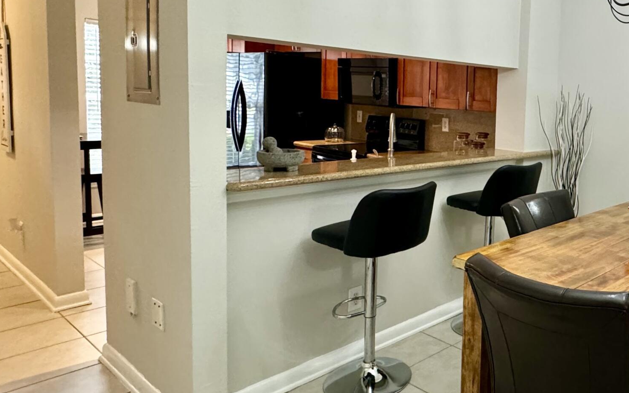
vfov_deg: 41.4
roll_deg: -3.0
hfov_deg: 55.3
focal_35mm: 30
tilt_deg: -5.8
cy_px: 139
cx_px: 556
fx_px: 514
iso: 400
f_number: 2.2
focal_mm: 2.22
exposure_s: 1/60
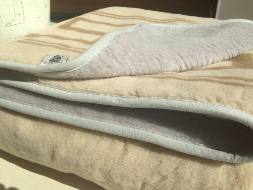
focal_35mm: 33
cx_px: 126
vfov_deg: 43.0
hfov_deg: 55.3
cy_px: 95
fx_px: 241
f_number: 2.4
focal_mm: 4.13
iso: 50
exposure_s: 1/2169
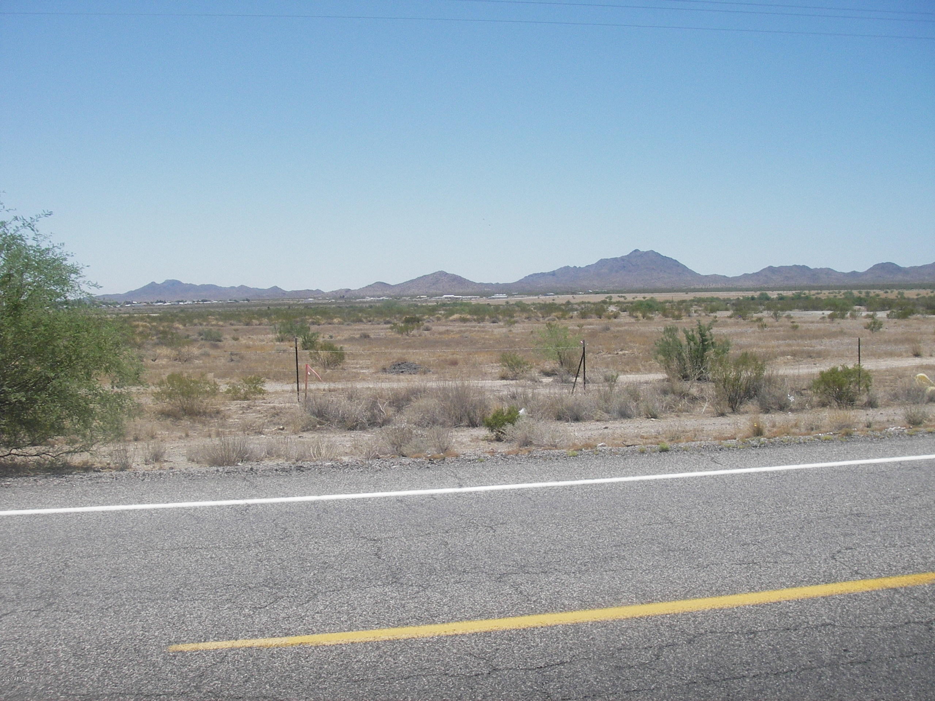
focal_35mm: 38
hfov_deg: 49.0
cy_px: 350
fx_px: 1026
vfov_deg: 37.7
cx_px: 468
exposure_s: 1/320
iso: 64
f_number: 6.6
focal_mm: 6.3
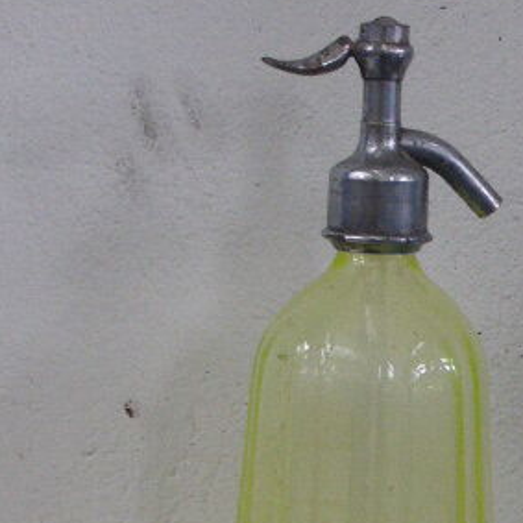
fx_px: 2085
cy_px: 403
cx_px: 410
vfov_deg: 14.2
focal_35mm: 122
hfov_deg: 14.2
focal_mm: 10.3
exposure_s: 1/30
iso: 400
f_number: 4.7
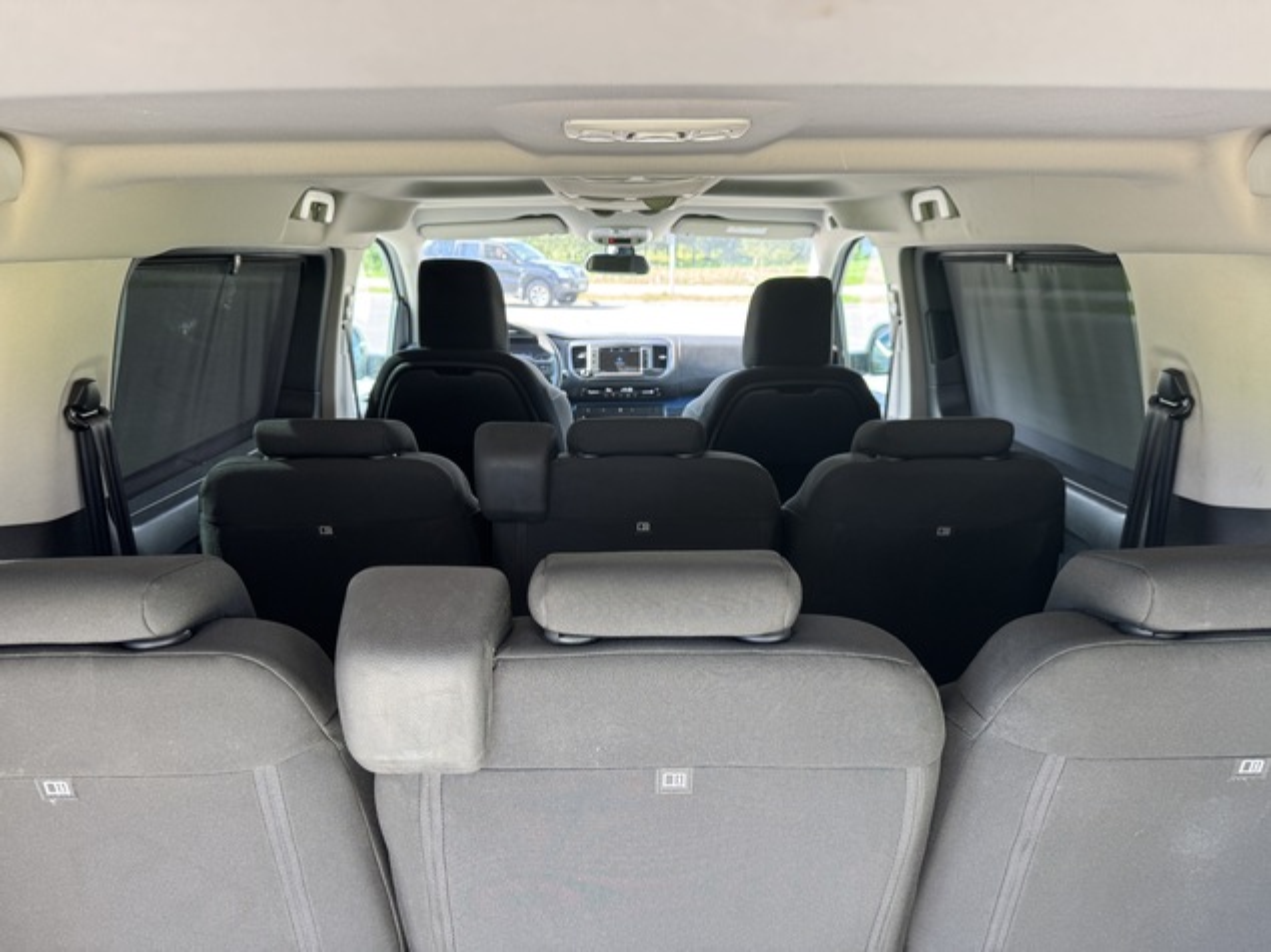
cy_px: 476
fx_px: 881
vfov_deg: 56.8
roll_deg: +1.9
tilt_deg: -14.7
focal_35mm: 24
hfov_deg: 71.6
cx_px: 636
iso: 125
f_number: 1.78
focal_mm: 6.76
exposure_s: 1/121
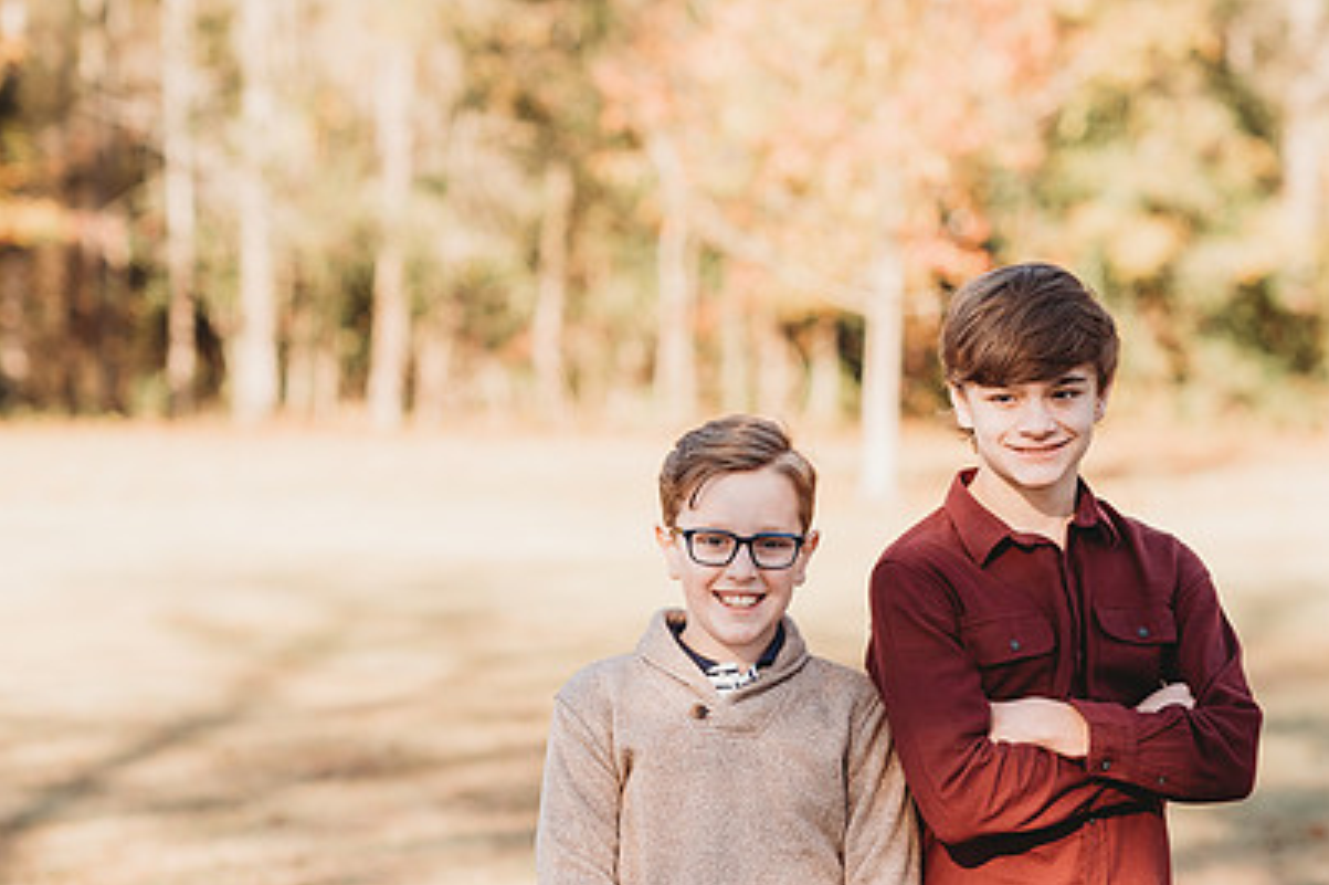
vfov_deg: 11.1
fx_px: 4539
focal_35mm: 123
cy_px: 585
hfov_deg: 16.6
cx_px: 852
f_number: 2.5
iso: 200
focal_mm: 85
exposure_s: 1/1000
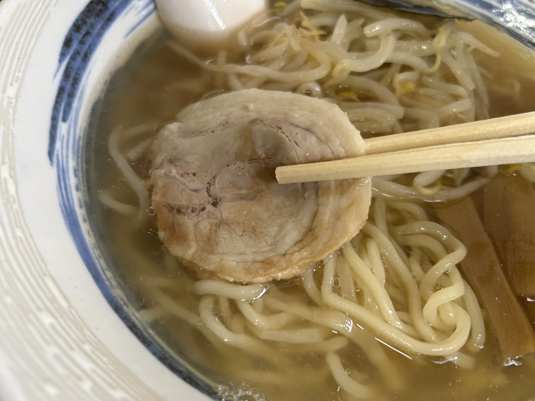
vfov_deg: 53.1
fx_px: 402
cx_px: 268
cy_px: 200
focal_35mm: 26
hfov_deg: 67.3
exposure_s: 1/50
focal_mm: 5.7
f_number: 1.5
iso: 200
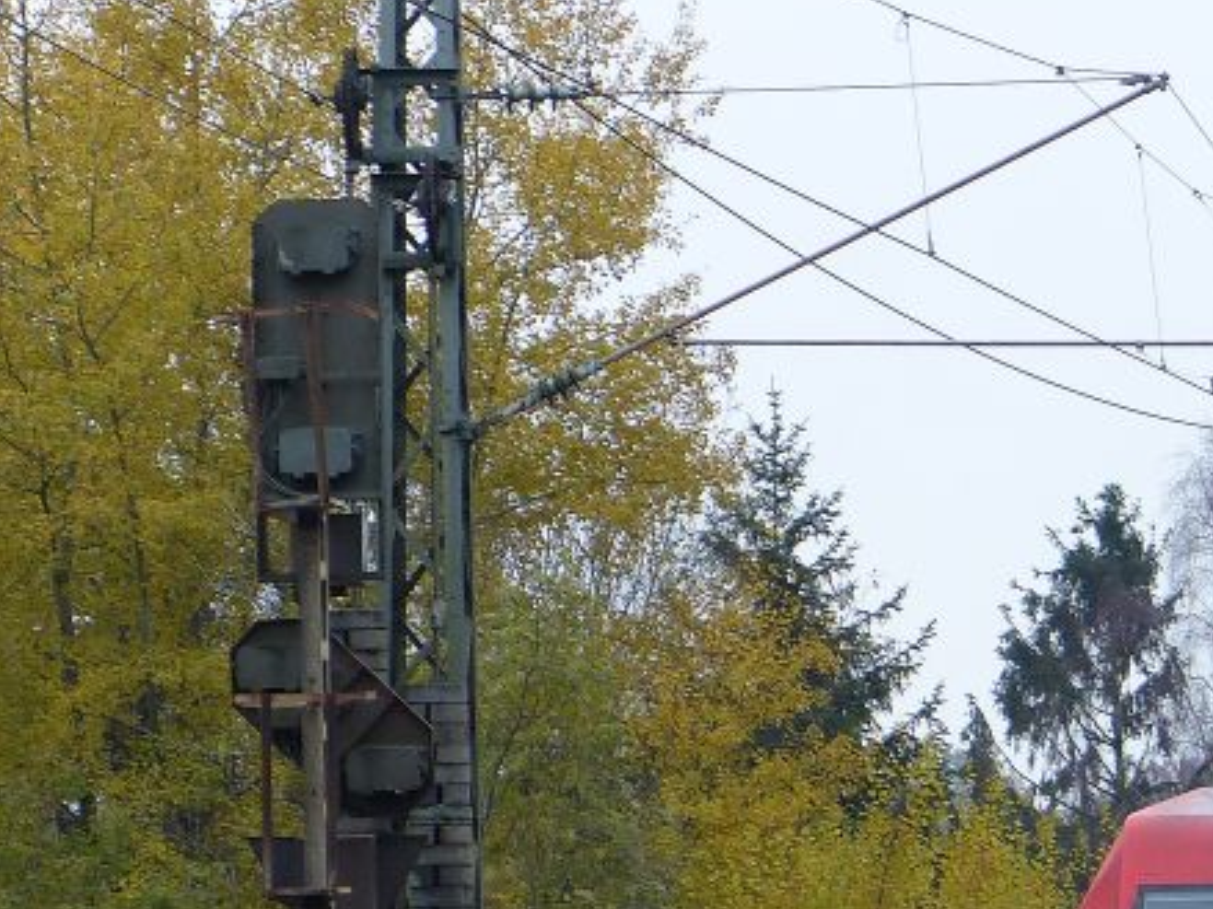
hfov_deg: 4.6
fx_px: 15029
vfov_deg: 3.5
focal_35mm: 429
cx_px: 1346
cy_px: 1075
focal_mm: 28.3
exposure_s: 1/125
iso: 100
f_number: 3.5
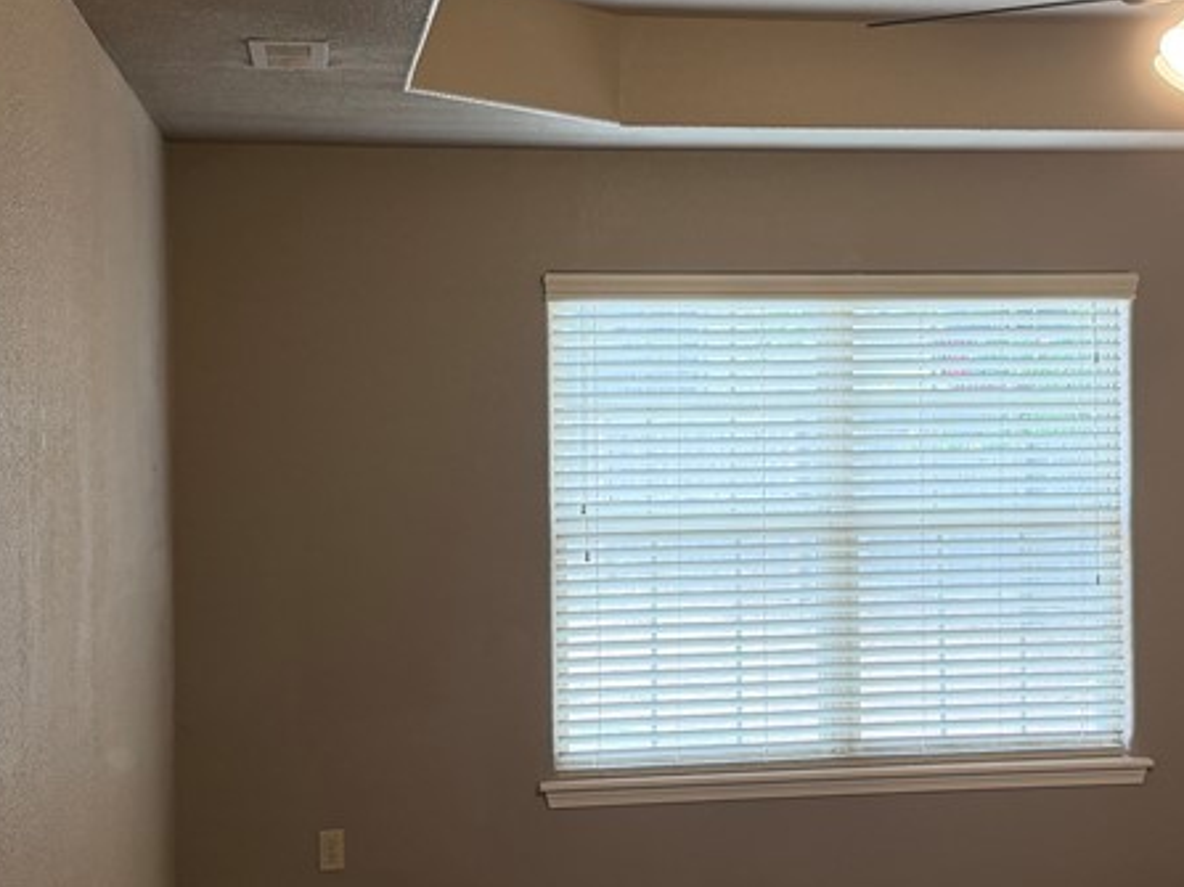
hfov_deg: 34.9
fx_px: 1881
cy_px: 408
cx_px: 641
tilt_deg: +0.2
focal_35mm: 55
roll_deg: +0.9
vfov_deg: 26.5
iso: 200
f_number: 1.78
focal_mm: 6.76
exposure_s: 1/82
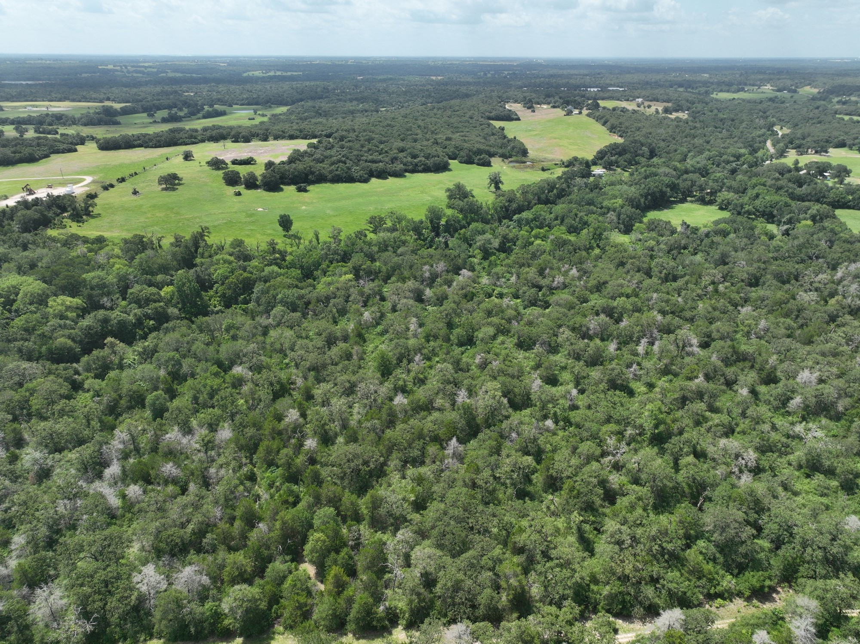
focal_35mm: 24
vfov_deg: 56.8
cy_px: 322
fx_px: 596
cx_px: 430
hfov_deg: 71.6
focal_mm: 12.29
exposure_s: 1/1600
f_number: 2.8
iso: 110
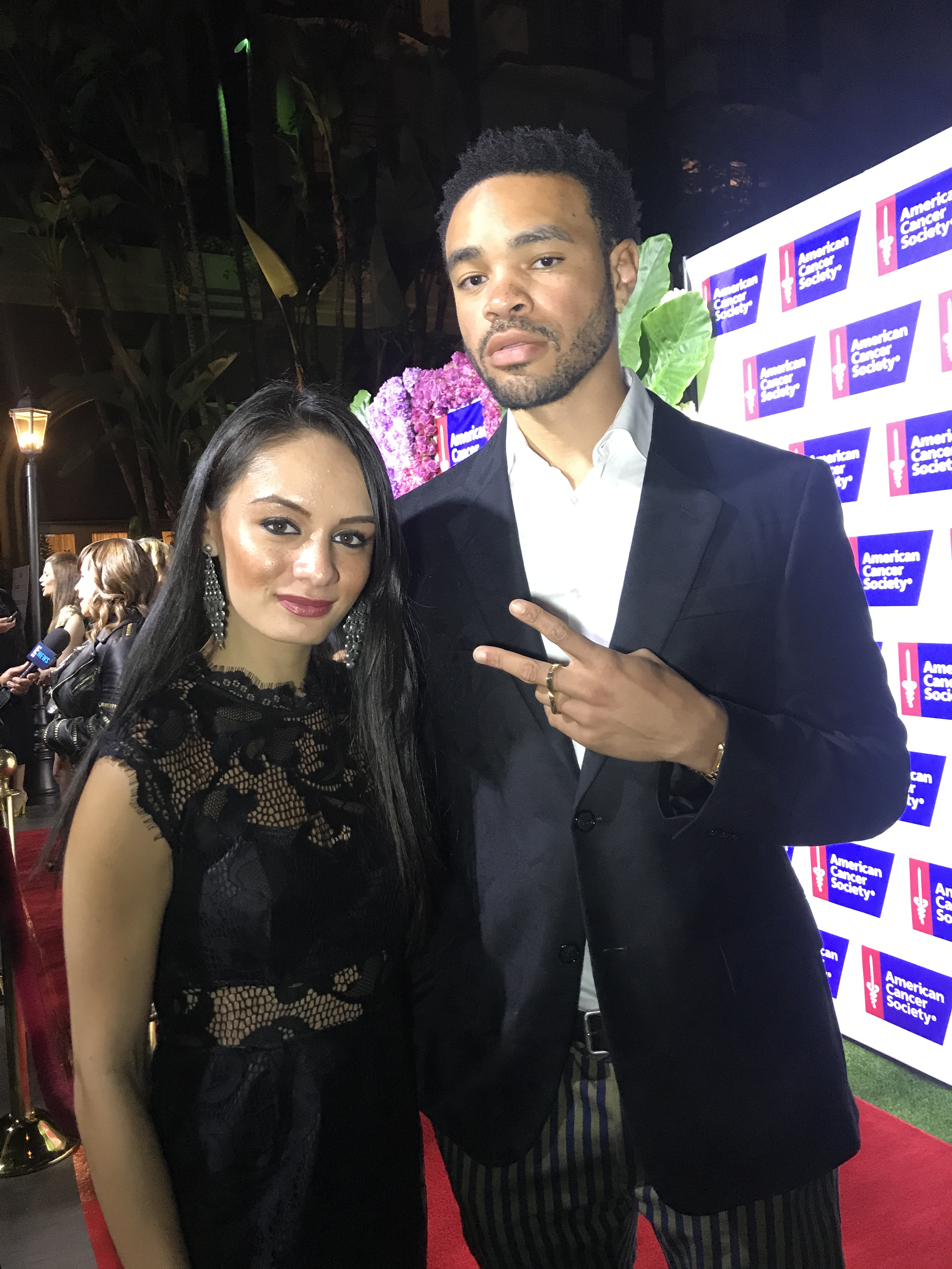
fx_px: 1027
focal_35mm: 28
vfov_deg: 63.4
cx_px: 476
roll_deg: +3.3
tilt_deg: -1.3
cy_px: 634
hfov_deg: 49.7
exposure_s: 1/15
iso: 80
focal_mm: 3.99
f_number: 1.8
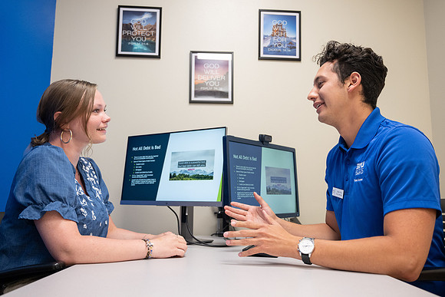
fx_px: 402
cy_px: 148
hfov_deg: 58.0
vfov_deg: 40.6
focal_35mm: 32
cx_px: 222
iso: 1600
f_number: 4
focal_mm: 32.5
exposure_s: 1/200
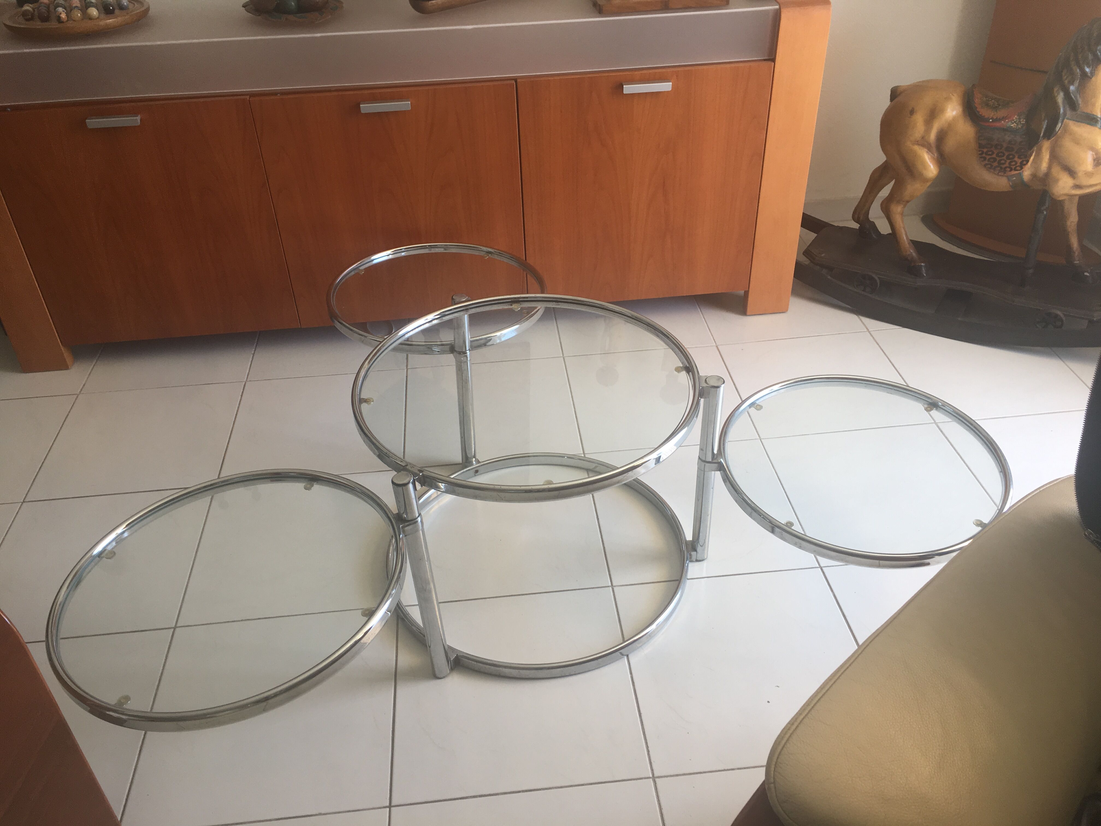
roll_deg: +1.6
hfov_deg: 61.7
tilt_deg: -35.8
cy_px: 413
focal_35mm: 29
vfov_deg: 48.2
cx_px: 550
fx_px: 922
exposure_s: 1/50
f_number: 2.2
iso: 25
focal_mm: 4.15
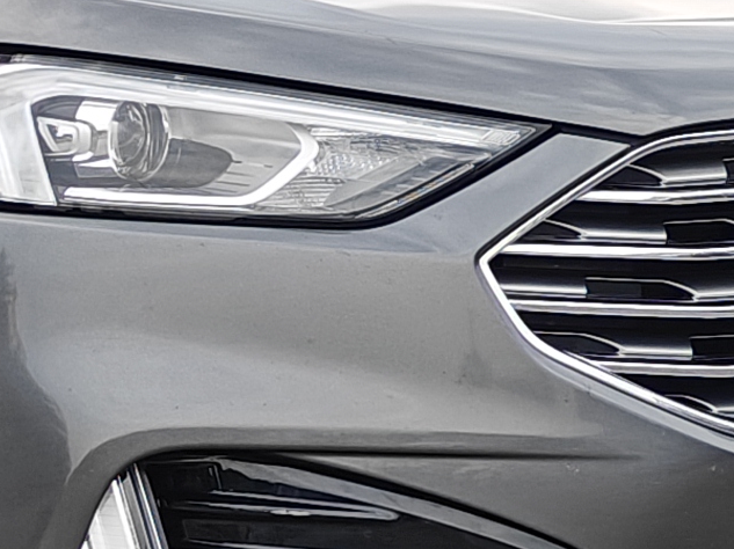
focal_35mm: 233
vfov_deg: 6.4
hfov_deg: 8.3
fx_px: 4938
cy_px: 207
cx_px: -384
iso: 50
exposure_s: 1/549
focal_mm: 7.08
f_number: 2
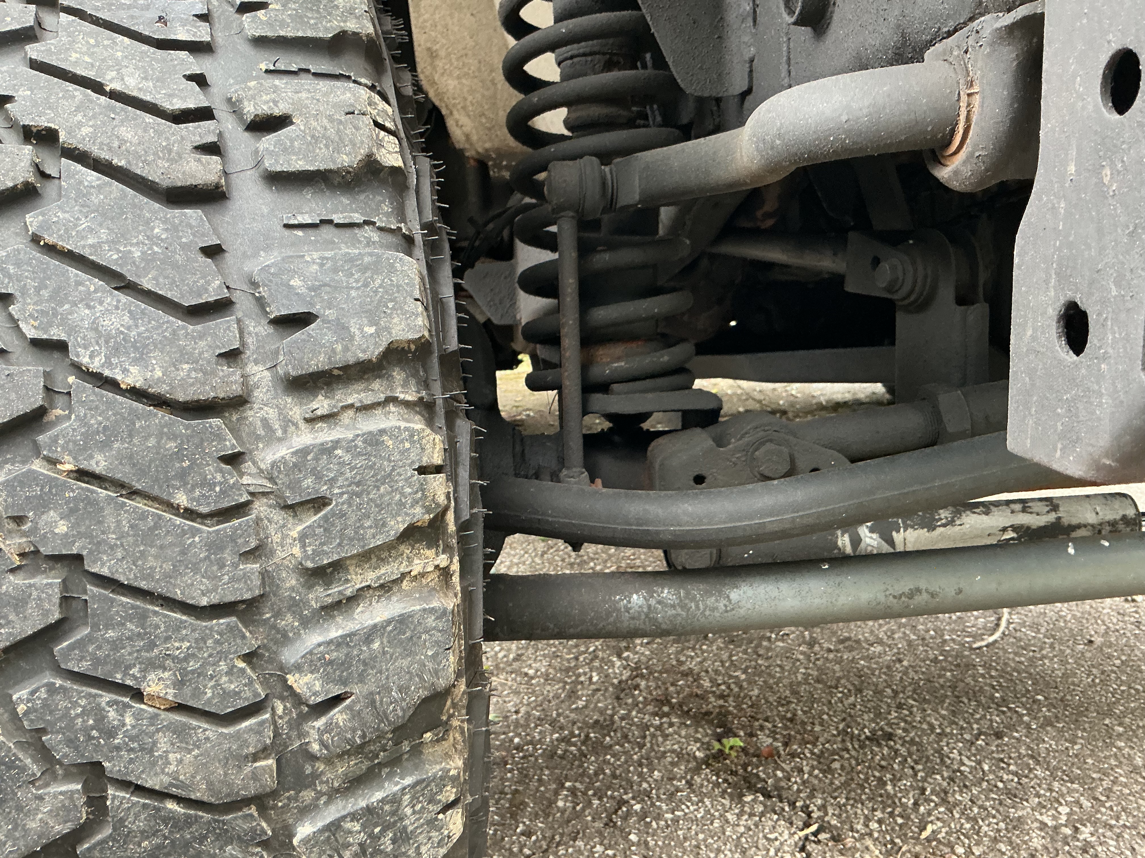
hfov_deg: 61.7
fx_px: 959
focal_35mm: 29
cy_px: 429
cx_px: 572
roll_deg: +2.0
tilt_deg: -10.7
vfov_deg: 48.2
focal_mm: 3
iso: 125
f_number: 1.8
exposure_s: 1/60
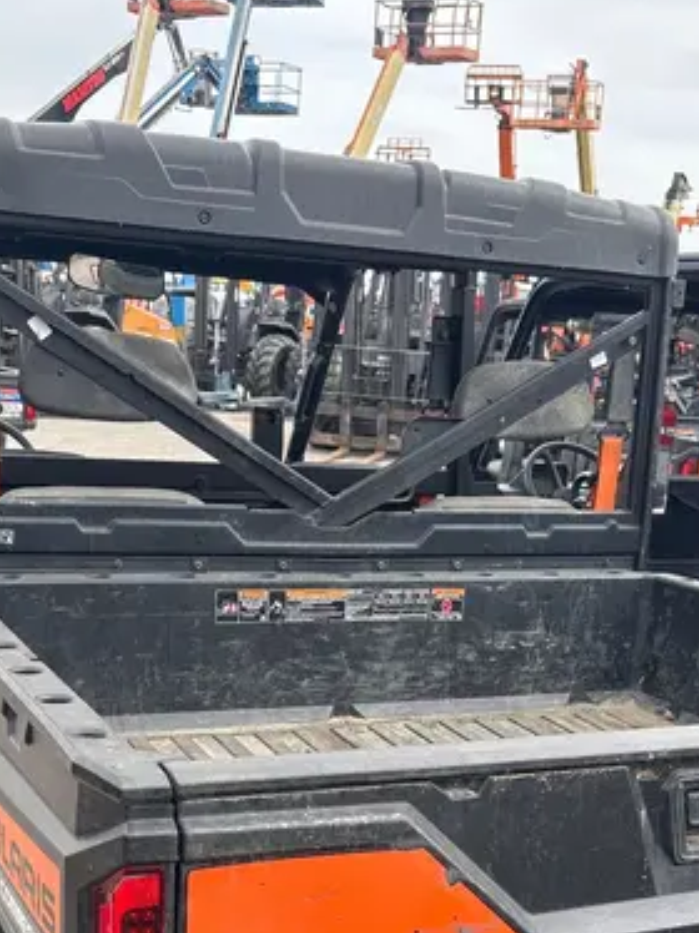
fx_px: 1375
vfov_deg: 35.9
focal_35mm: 51
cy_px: 780
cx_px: 382
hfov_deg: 28.5
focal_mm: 5.96
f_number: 1.6
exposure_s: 1/927
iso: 50
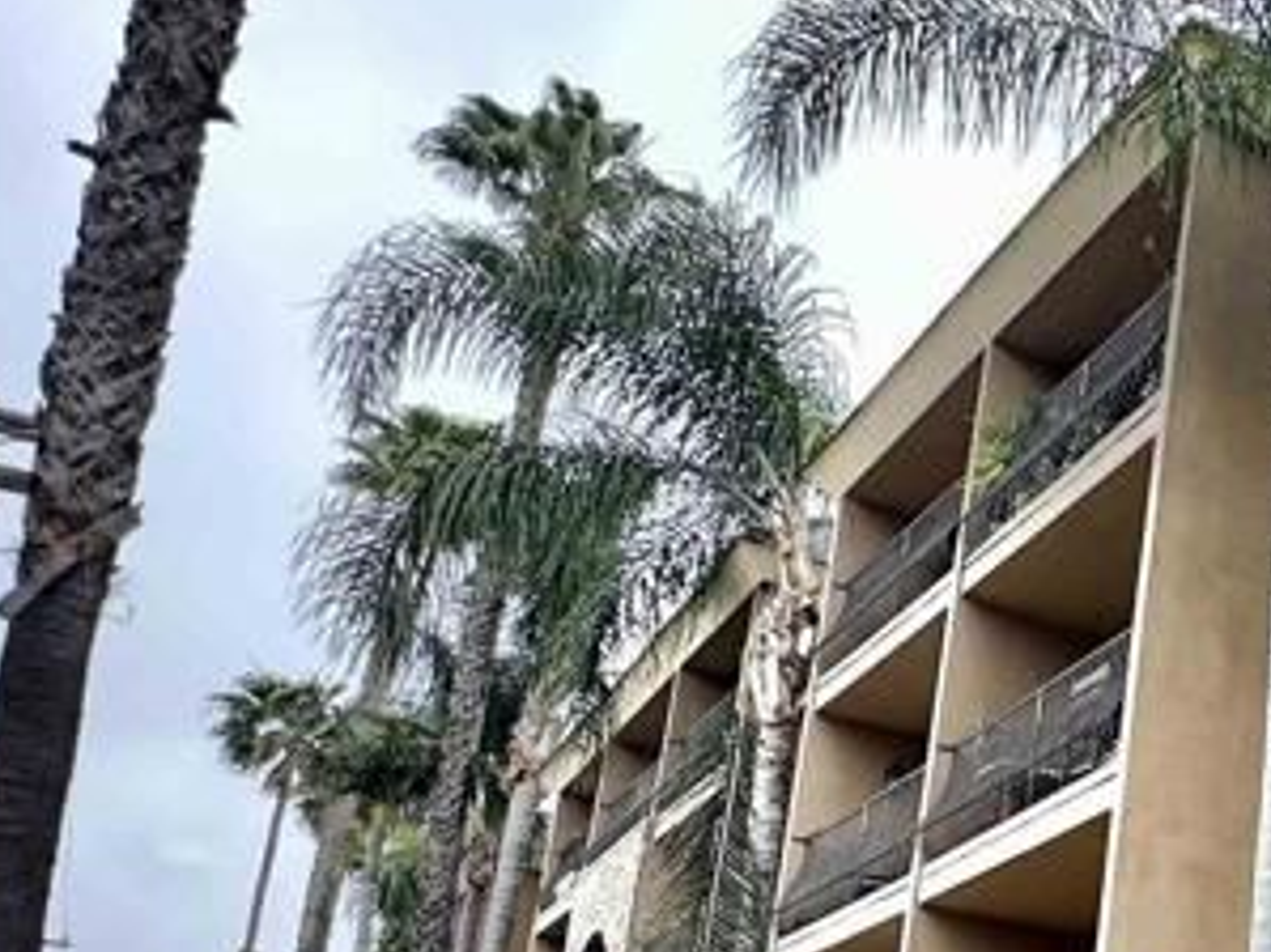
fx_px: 1762
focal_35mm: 48
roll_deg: -1.0
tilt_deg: +10.9
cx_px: 1913
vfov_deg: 28.0
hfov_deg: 27.3
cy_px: 1007
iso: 40
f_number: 2.2
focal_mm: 2.22
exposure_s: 1/338
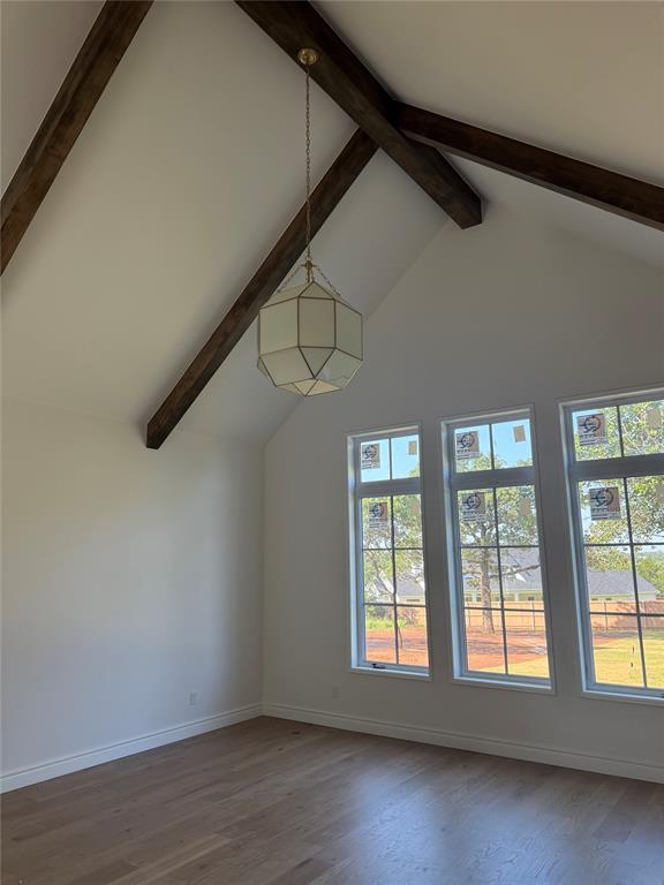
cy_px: 442
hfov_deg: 56.8
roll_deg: +0.8
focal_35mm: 24
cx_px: 332
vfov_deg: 71.6
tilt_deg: +12.1
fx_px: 614
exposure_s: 1/223
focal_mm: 6.76
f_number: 1.78
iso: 125
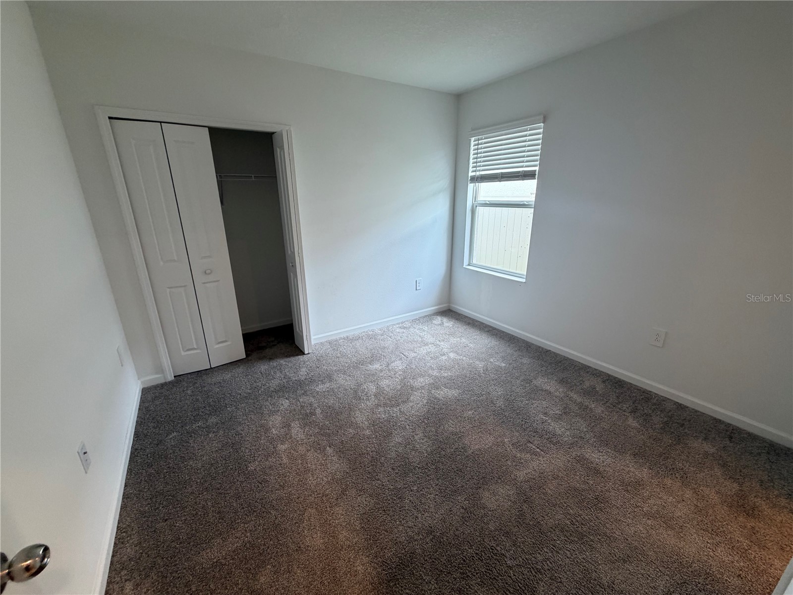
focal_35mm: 14
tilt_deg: -17.9
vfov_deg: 85.7
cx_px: 396
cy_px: 298
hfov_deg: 102.1
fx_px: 321
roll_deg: +1.9
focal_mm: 2.22
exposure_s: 1/60
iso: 160
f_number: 2.2
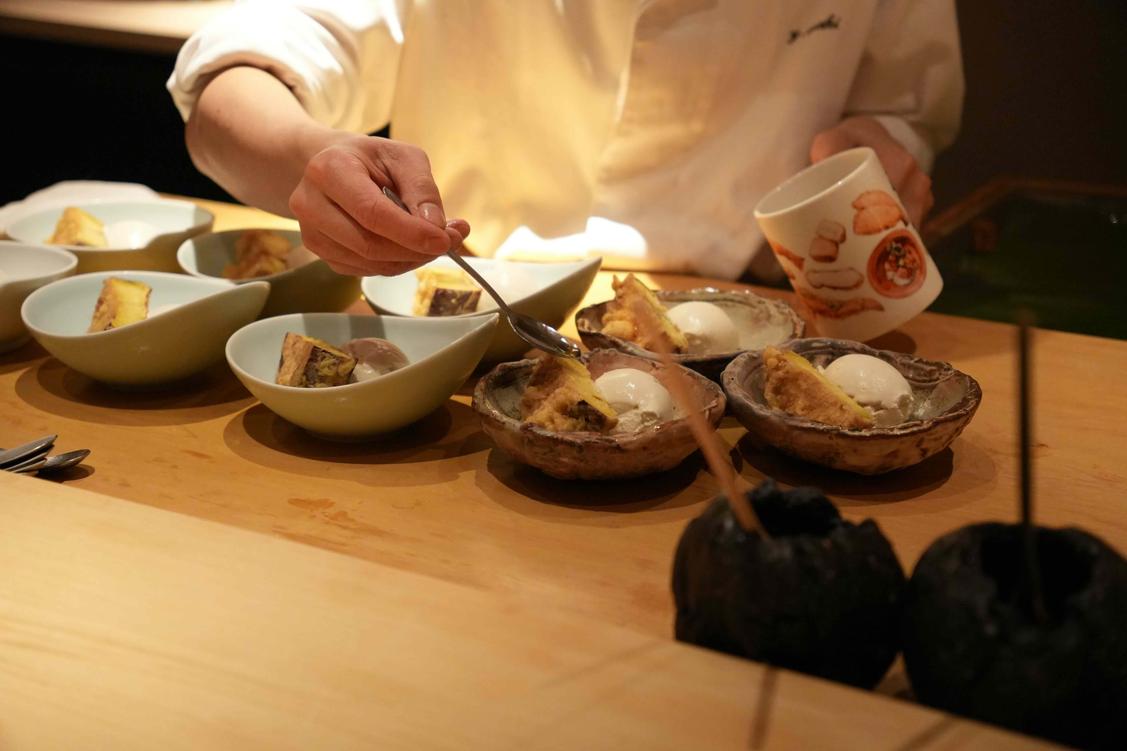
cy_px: 376
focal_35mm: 51
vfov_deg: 26.6
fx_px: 1587
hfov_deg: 39.1
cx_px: 564
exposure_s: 1/160
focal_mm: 33.8
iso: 2500
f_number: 2.8
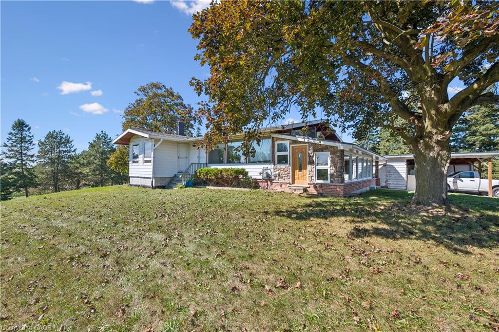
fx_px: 215
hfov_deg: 98.6
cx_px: 250
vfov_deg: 75.5
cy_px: 166
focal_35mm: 16
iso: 800
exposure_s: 1/2500
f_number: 6.3
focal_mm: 15.5
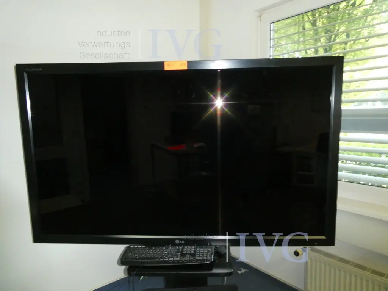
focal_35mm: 24
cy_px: 146
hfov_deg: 71.6
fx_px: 269
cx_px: 194
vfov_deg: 56.8
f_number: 3.3
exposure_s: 1/60
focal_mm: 4.3
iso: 800
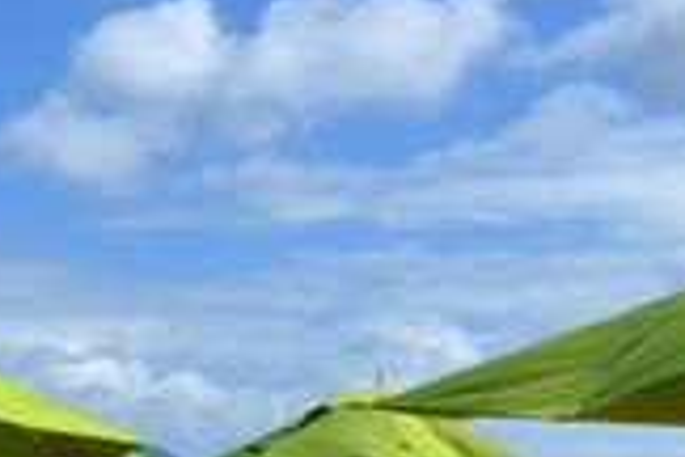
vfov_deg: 11.2
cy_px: 292
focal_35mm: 122
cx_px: -220
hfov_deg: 15.9
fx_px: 2321
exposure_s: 1/320
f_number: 9
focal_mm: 22
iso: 100
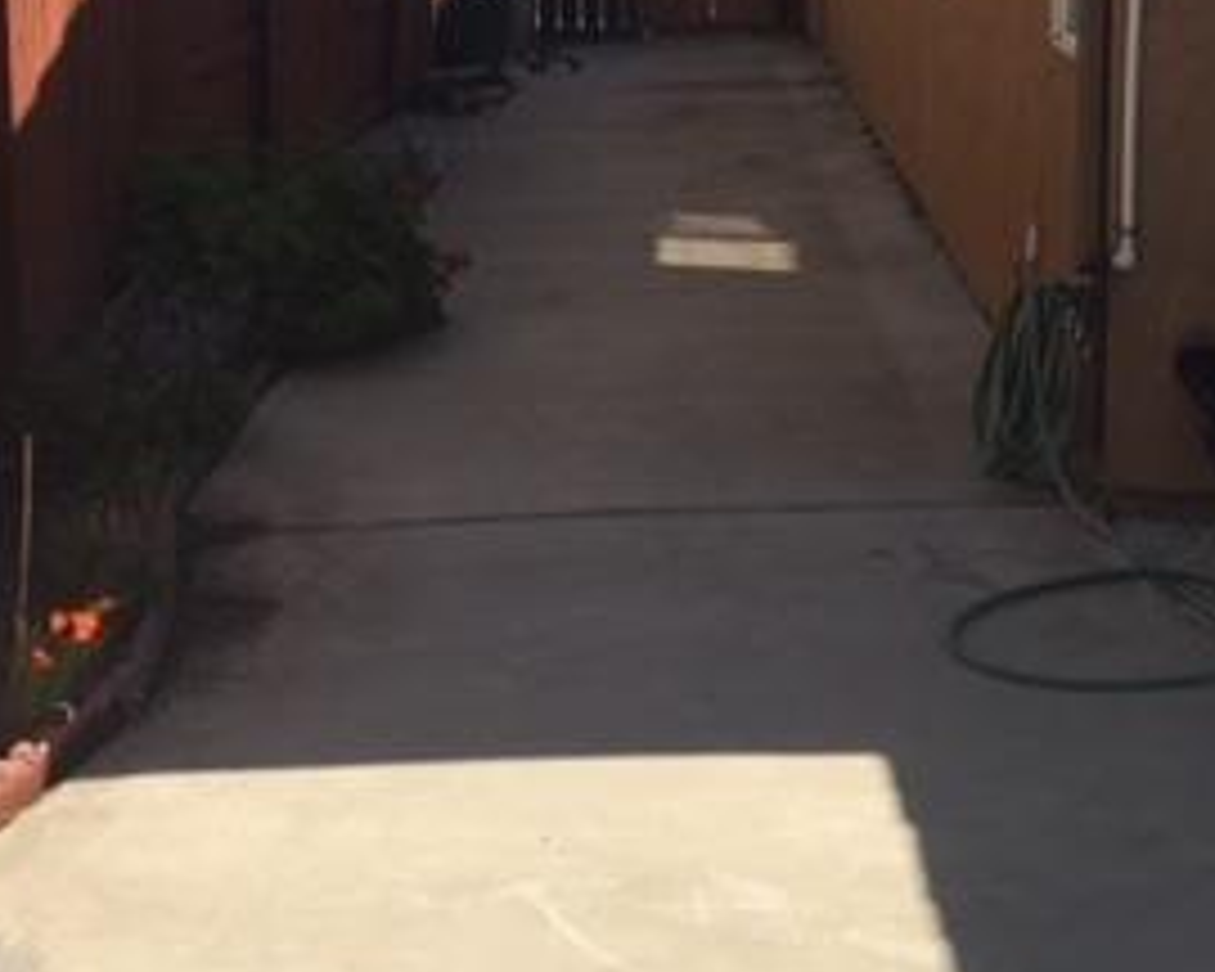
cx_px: 536
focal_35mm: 67
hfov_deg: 28.3
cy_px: 153
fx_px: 2409
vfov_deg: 22.4
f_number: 2.2
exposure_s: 1/1883
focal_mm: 4.15
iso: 32
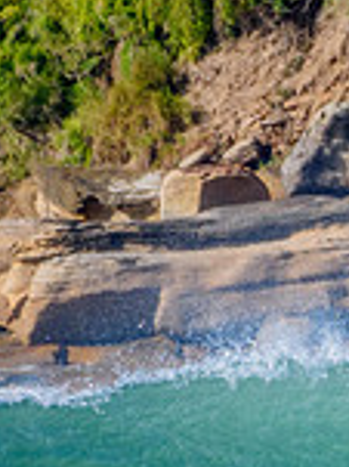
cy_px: 467
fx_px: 41139
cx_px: 789
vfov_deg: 0.6
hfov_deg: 0.5
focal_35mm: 3056
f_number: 5.6
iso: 500
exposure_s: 1/2000
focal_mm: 500
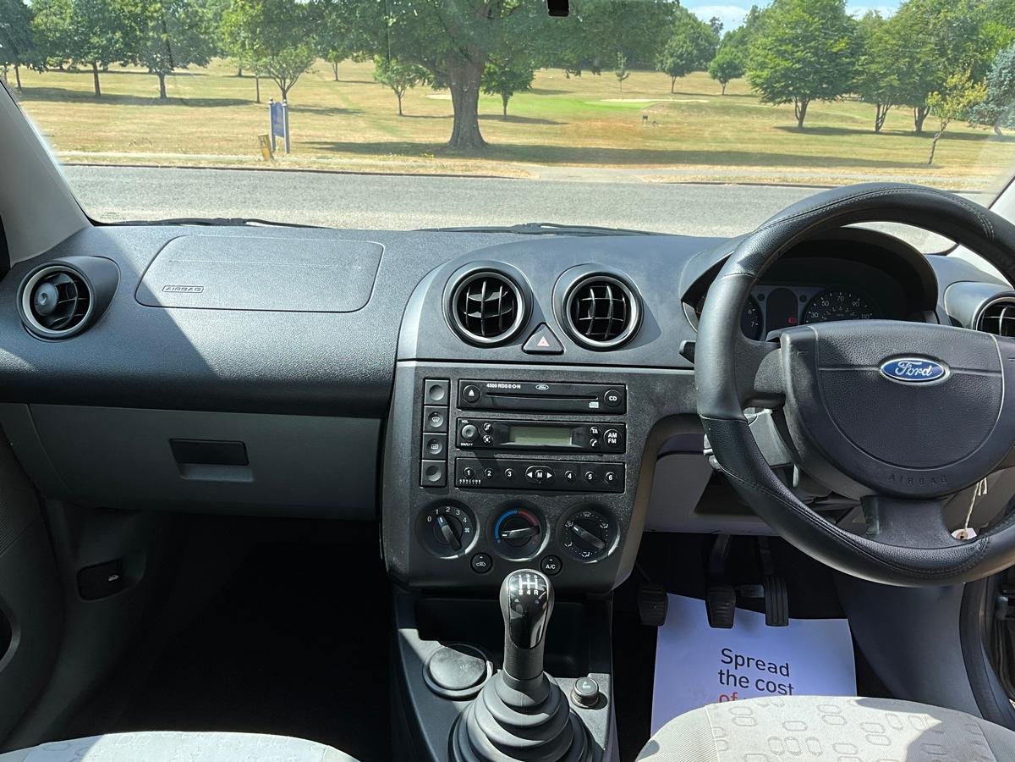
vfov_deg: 48.2
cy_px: 381
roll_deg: -3.7
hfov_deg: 61.7
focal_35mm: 29
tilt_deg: -20.6
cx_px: 508
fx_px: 850
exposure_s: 1/428
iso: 25
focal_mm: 3
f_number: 1.8
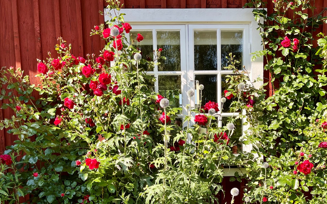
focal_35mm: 41
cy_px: 163
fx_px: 365
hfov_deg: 48.0
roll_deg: +0.4
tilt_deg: -7.9
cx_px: 195
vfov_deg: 30.5
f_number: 1.6
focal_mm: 5.1
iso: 50
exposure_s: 1/727
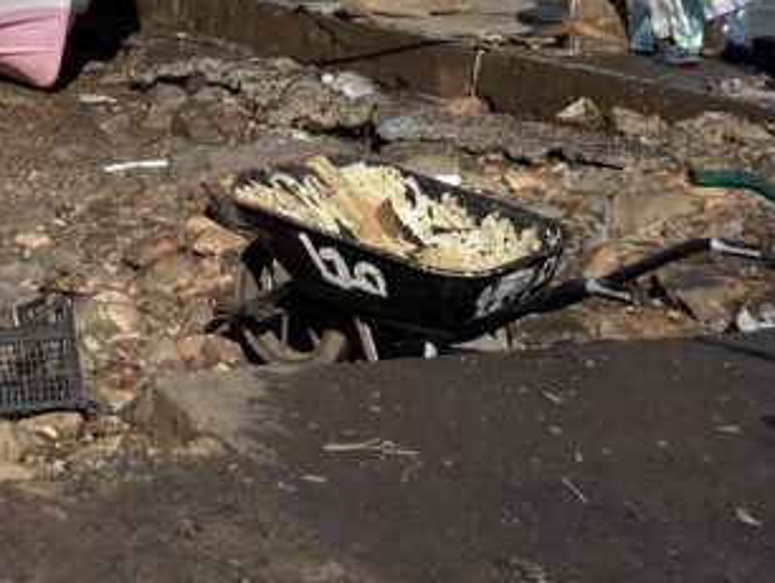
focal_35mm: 87
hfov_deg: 20.8
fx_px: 1949
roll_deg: -0.8
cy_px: -370
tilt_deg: -0.8
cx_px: -187
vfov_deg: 15.3
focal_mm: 4.2
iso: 32
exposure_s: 1/5291
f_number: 1.6
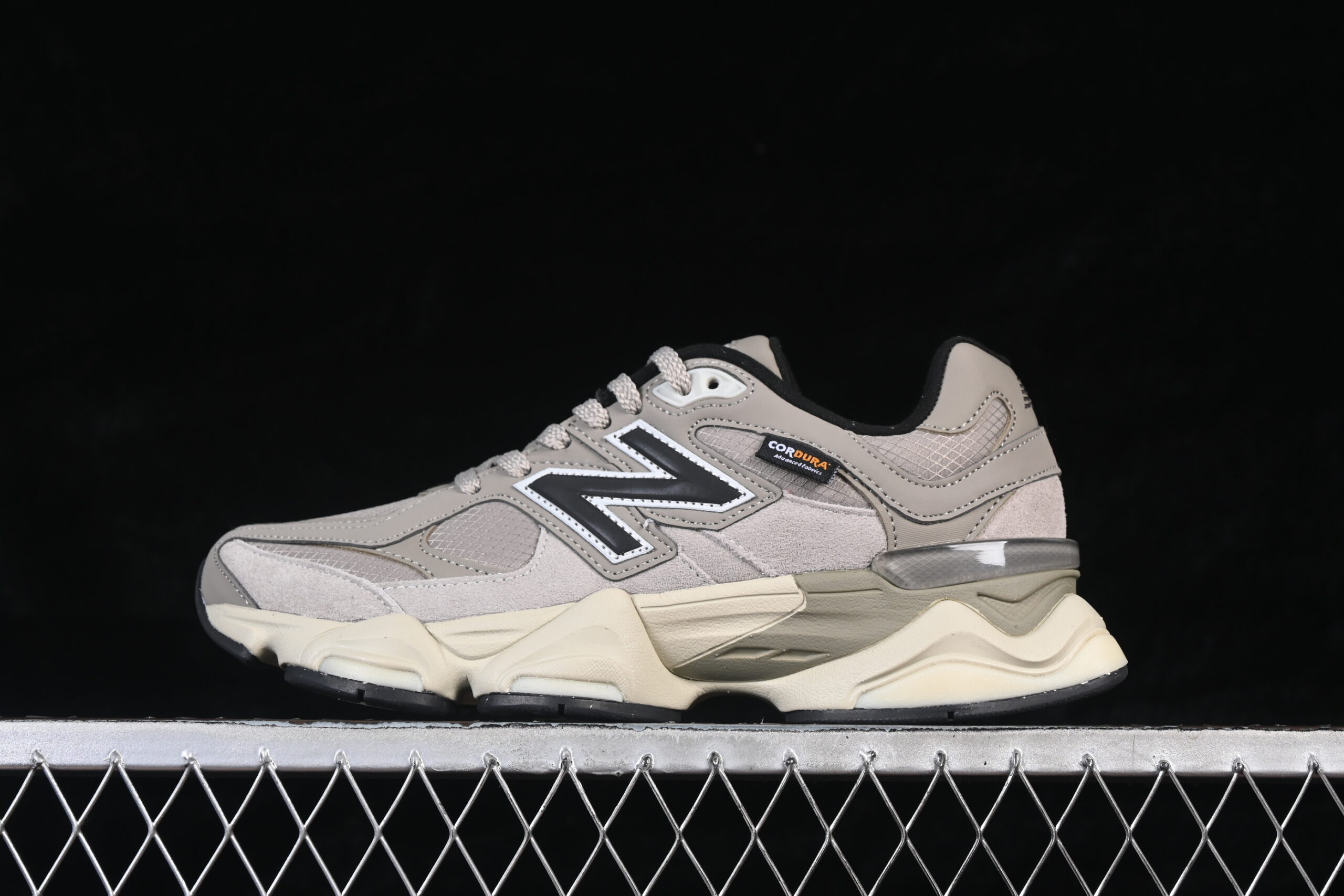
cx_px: 672
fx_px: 2800
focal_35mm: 75
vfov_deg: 18.2
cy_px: 448
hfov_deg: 27.0
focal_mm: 50
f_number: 7.1
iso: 160
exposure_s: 1/80
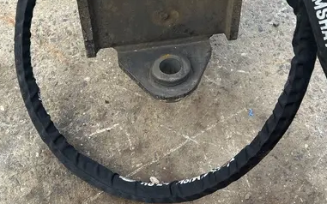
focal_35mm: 53
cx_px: 209
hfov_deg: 37.9
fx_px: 472
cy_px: 5
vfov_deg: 23.5
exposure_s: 1/499
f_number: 1.5
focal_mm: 5.7
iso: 50
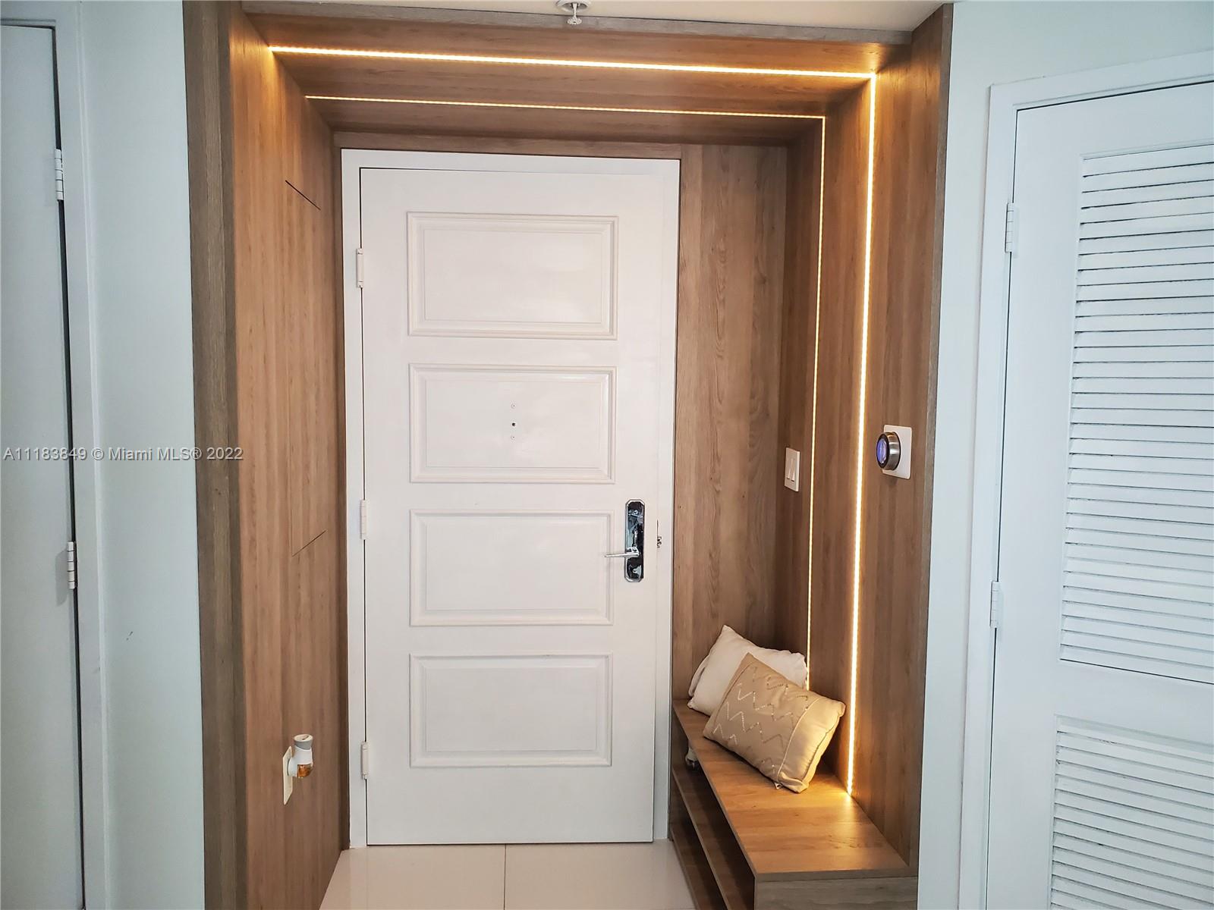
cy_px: 455
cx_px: 607
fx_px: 912
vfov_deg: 53.1
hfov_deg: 67.3
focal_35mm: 26
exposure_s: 1/100
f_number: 2.4
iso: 320
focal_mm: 4.3
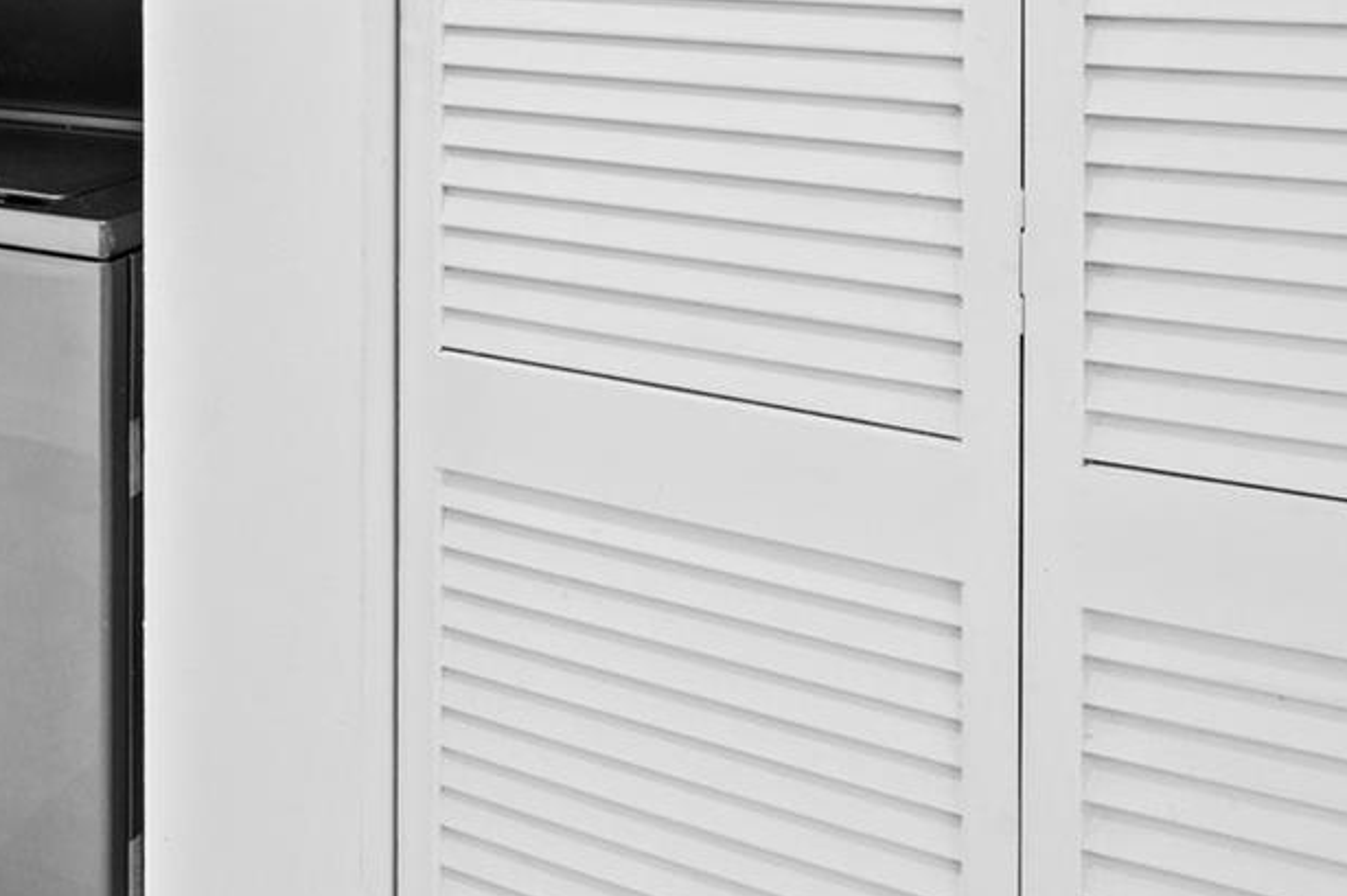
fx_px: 1458
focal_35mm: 39
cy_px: -87
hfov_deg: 46.0
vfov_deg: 30.6
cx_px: 199
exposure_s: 1/5
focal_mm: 15
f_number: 8
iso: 200
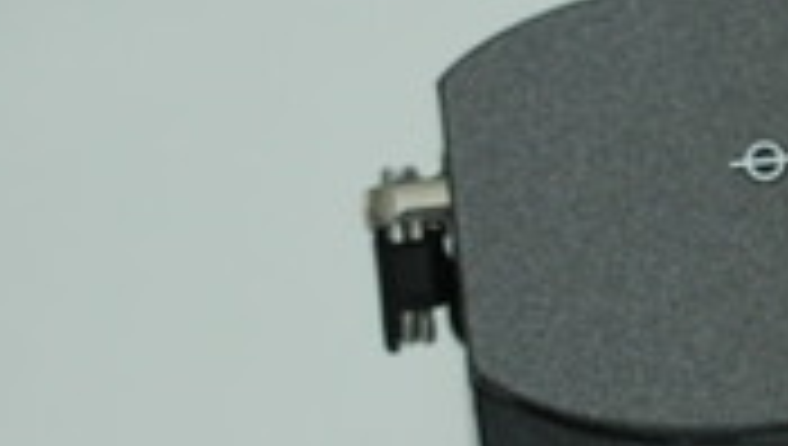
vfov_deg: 2.3
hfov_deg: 4.0
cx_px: 1306
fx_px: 11089
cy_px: 142
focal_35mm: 530
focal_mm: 123
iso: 1600
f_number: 6.3
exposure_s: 1/60
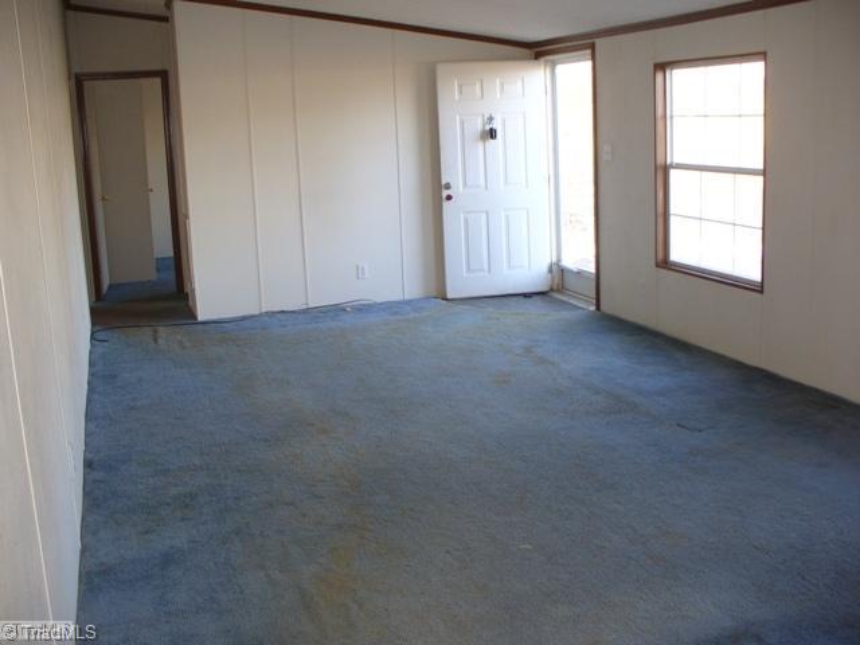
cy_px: 322
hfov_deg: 50.1
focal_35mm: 37
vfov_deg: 38.7
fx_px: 919
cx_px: 430
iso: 100
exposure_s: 1/30
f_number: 2.8
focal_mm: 6.1
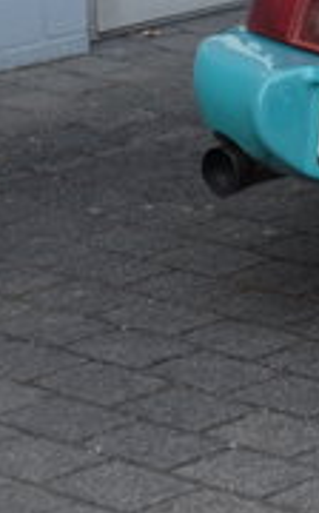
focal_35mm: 222
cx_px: 923
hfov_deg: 5.6
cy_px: -117
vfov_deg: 9.3
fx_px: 3098
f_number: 3.6
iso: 200
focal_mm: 34.3
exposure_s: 1/100
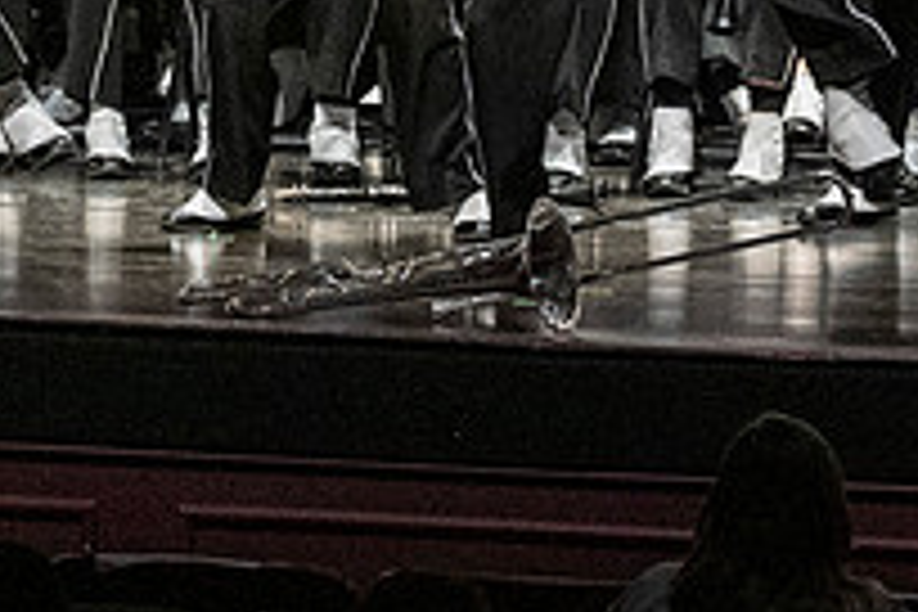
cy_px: -230
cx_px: 27
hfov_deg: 3.9
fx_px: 13565
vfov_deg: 2.6
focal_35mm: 532
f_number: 4
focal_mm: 125
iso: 4000
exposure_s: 1/500
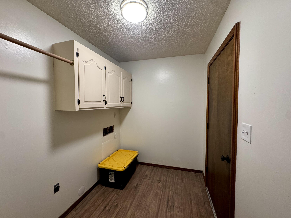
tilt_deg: -2.8
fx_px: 118
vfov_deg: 85.7
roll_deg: +0.3
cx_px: 146
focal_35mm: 14
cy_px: 109
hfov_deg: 102.1
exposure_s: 1/60
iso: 250
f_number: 2.2
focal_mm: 2.22
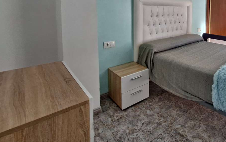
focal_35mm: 23
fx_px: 142
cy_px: 21
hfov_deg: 71.7
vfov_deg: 48.7
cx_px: 170
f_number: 2.2
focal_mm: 1.74
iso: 100
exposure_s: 1/40
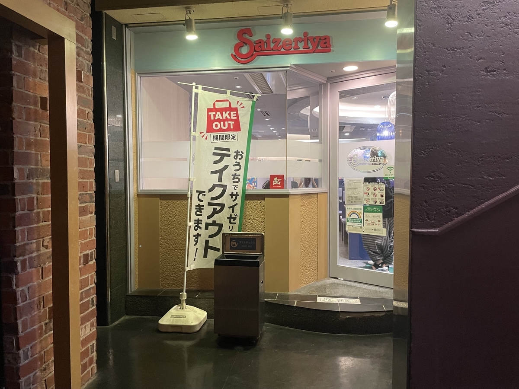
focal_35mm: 26
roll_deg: -0.3
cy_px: 194
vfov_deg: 53.1
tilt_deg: -1.4
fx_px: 390
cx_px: 260
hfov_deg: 67.3
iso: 400
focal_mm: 4.2
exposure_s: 1/50
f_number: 1.6
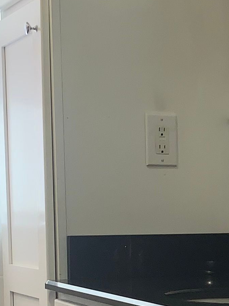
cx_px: 280
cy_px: 304
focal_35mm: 116
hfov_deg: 12.5
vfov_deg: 16.6
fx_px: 1023
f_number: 1.8
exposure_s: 1/53
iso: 25
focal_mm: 4.25
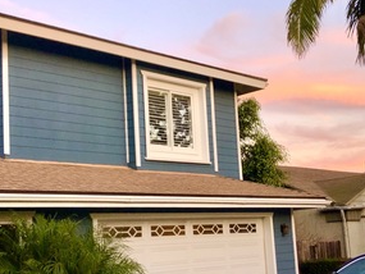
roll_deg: +3.8
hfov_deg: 32.6
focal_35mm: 59
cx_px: 216
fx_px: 622
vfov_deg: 24.8
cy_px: 163
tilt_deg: +9.6
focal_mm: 4
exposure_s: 1/40
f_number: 1.8
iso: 25
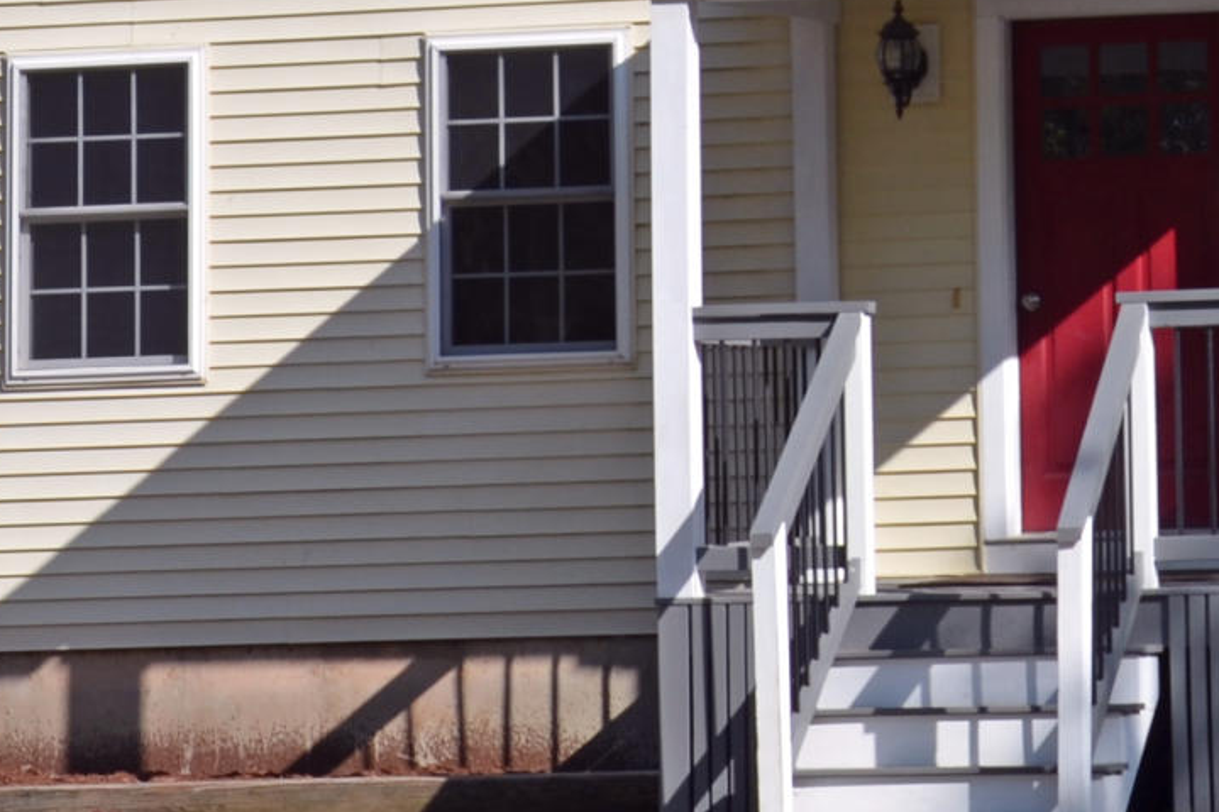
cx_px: 1187
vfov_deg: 7.2
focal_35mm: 187
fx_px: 6332
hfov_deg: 10.9
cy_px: -334
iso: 100
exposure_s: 1/250
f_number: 8
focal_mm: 30
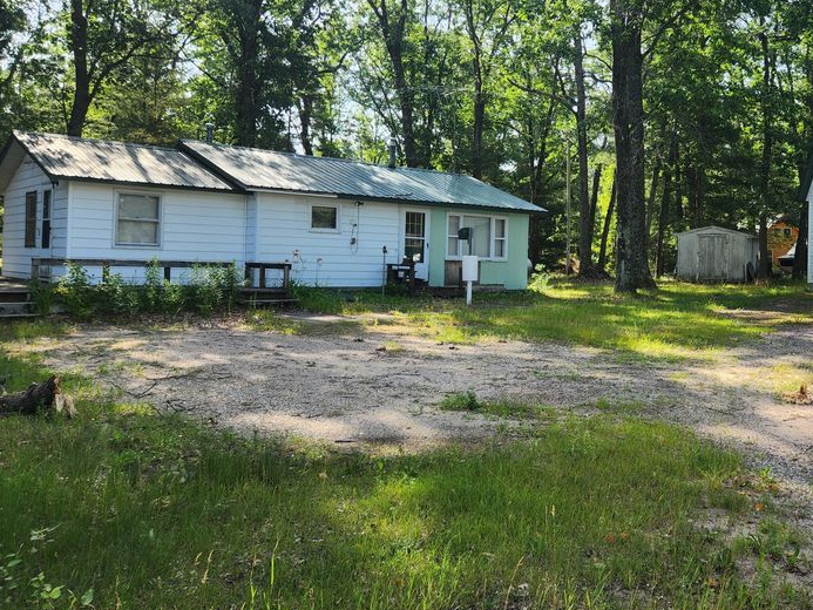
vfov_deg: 41.7
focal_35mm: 34
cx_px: 575
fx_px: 799
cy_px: 270
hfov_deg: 52.3
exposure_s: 1/321
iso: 20
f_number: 1.8
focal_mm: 5.4
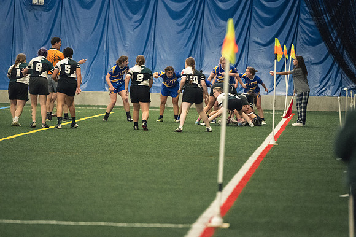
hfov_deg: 6.9
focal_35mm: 300
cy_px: 118
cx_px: 178
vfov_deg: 4.6
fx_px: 2965
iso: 10000
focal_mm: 200
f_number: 2.8
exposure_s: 1/500
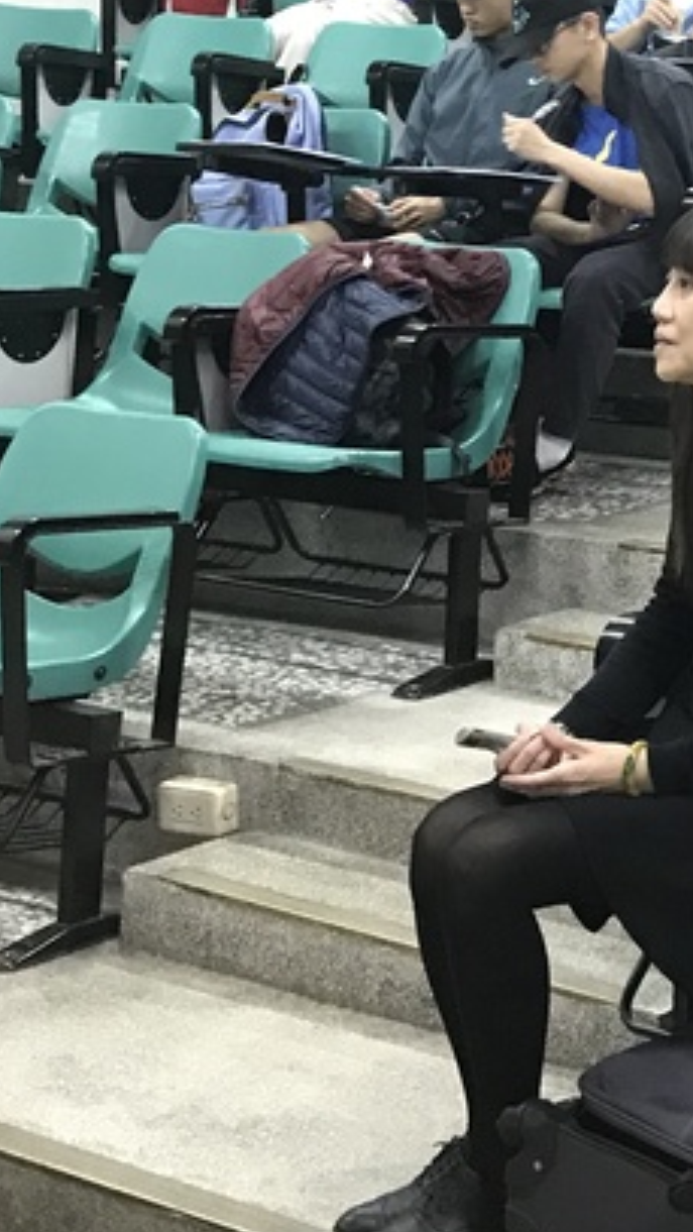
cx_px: 1065
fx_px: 2450
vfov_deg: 27.0
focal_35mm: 75
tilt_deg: +1.3
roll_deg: -3.6
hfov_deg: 14.9
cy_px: 70
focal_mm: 3.99
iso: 64
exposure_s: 1/15
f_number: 1.8
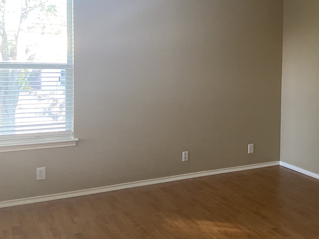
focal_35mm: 45
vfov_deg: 32.1
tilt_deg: -2.7
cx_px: 275
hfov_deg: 39.6
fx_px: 415
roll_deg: -1.6
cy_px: 93
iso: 400
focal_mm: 4.25
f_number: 1.8
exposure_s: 1/60
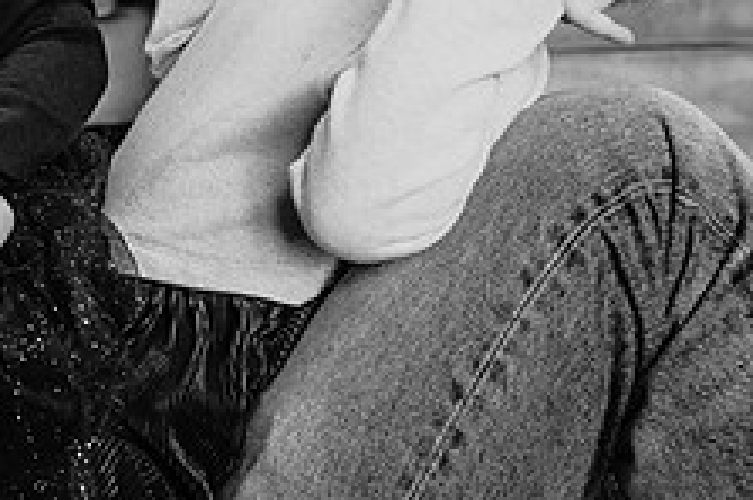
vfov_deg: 14.8
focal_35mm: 91
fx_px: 1901
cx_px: -81
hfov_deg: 21.3
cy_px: 20
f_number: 3.5
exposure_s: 1/160
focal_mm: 35
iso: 1250
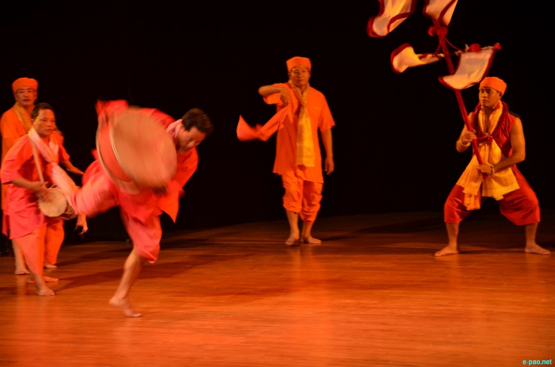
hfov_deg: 17.1
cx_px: 278
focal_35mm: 120
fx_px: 1846
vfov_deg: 11.4
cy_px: 184
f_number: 5.3
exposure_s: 1/60
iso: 720
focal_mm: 80
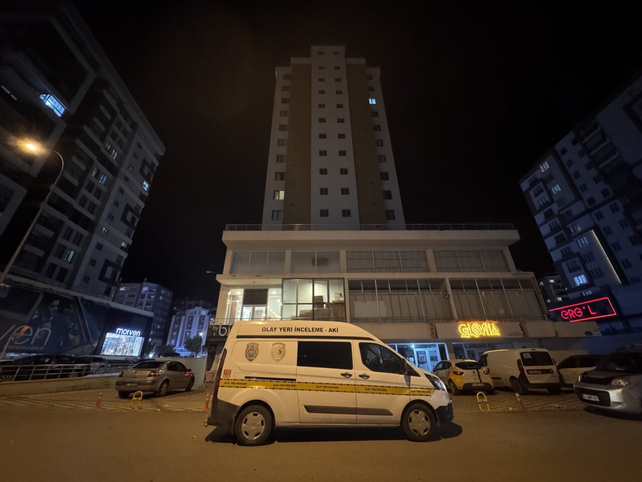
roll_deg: +0.2
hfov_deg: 102.1
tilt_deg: +25.7
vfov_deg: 85.7
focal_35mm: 14
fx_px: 260
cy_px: 241
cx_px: 321
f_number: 2.2
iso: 1250
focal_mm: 2.22
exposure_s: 1/33
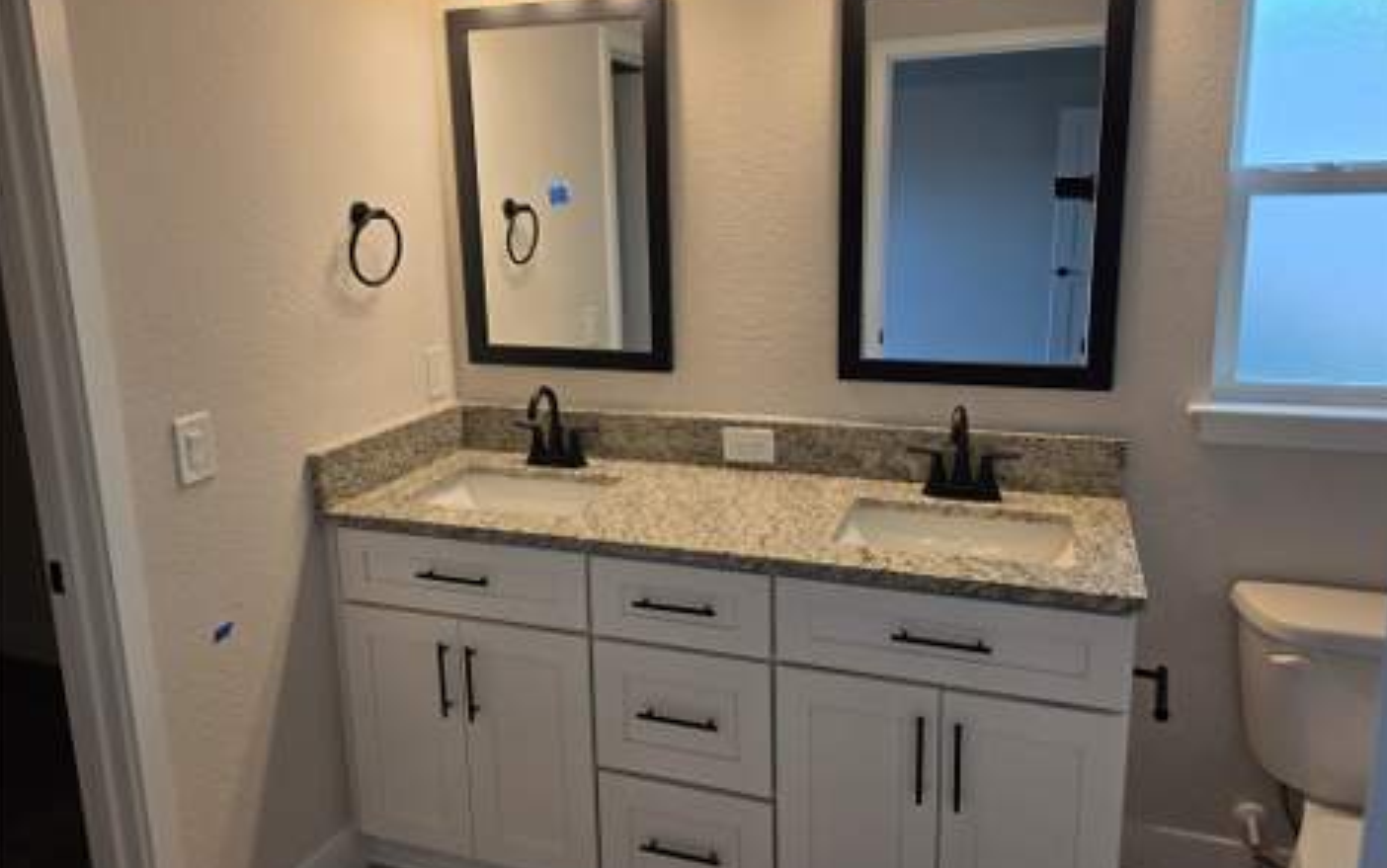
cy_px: 397
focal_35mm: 25
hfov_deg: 72.5
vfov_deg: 49.3
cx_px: 694
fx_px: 945
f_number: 1.4
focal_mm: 6.5
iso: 20
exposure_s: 1/120
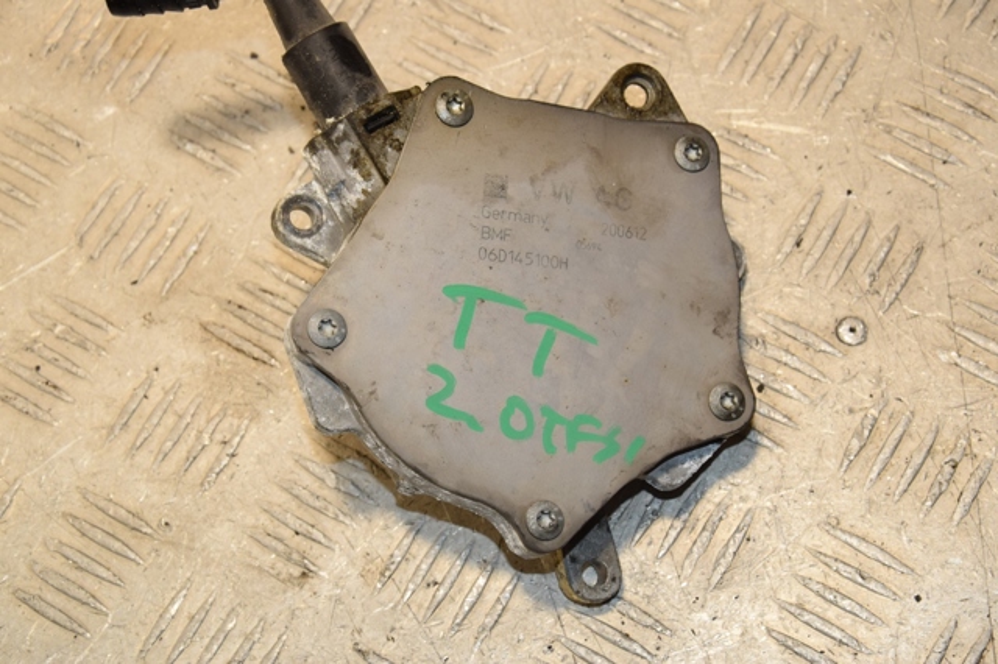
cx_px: 499
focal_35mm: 87
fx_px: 2410
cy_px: 332
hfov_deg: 23.4
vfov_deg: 15.7
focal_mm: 58
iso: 800
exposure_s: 1/200
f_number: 9
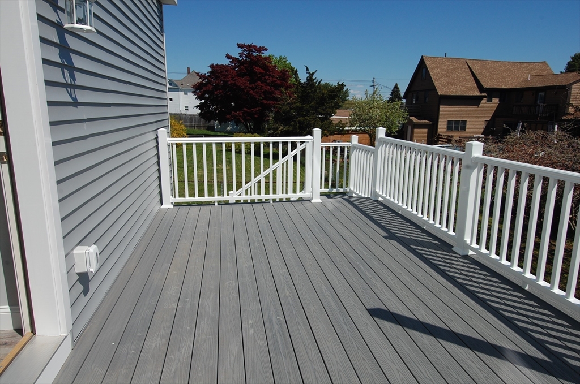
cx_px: 290
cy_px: 192
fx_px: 362
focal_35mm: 22
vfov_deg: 56.0
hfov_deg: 77.4
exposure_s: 1/400
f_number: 10
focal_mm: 15
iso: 200
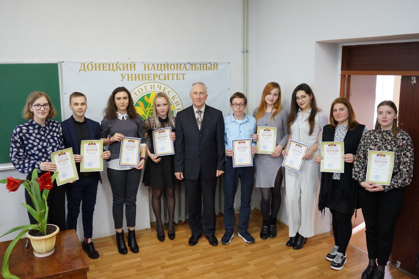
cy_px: 140
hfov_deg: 59.5
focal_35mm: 32
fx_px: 366
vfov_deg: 41.7
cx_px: 210
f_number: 4.5
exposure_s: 1/125
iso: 3200
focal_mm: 21
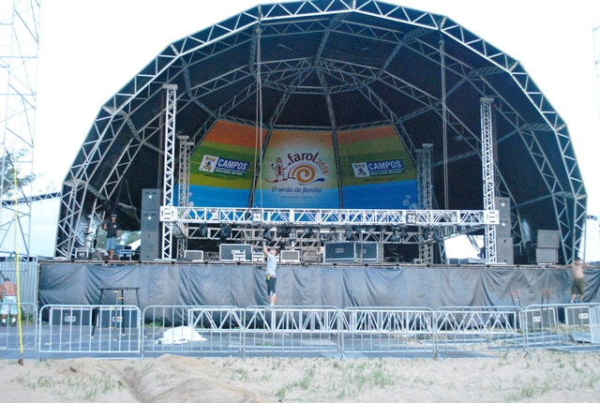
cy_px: 202
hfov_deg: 49.4
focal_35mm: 39
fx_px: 652
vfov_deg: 34.4
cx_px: 300
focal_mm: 26
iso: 1600
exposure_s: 1/80
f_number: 4.2
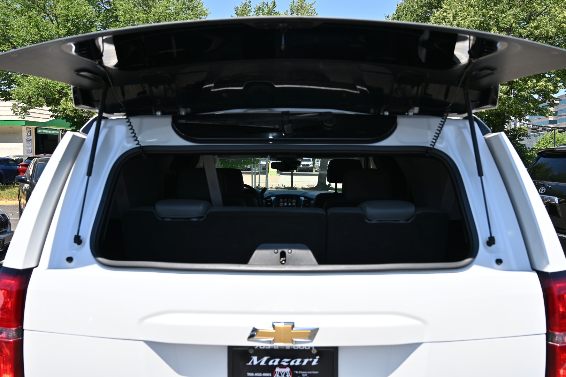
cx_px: 283
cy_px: 188
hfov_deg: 63.7
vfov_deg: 44.9
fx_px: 456
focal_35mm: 29
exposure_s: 1/320
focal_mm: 29
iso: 100
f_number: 6.3
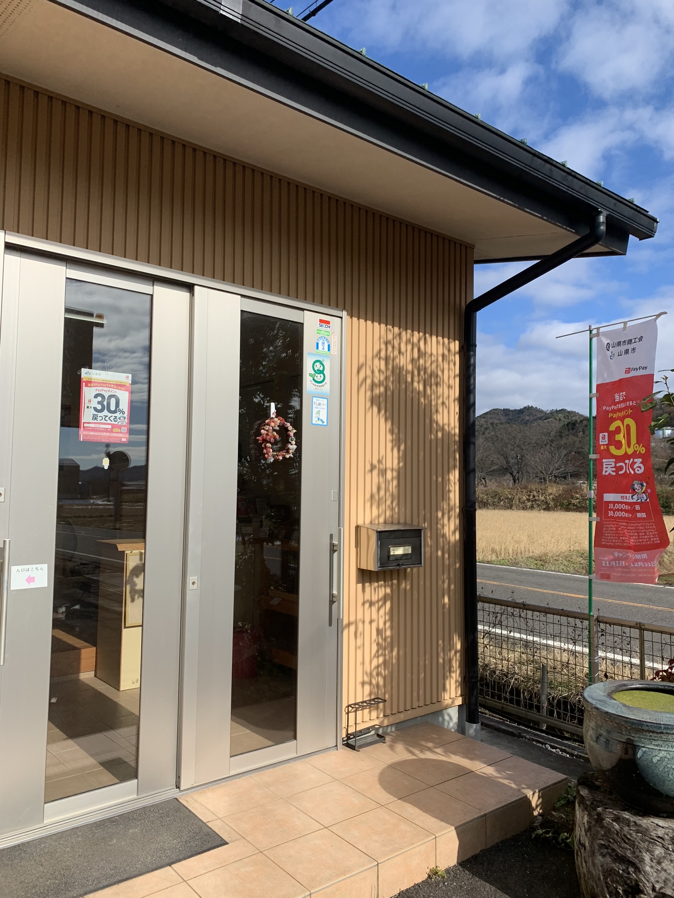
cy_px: 449
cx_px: 337
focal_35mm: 26
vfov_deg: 67.3
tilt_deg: +6.4
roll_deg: -0.2
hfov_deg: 53.1
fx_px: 675
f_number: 1.8
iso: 25
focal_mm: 4.25
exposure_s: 1/2611
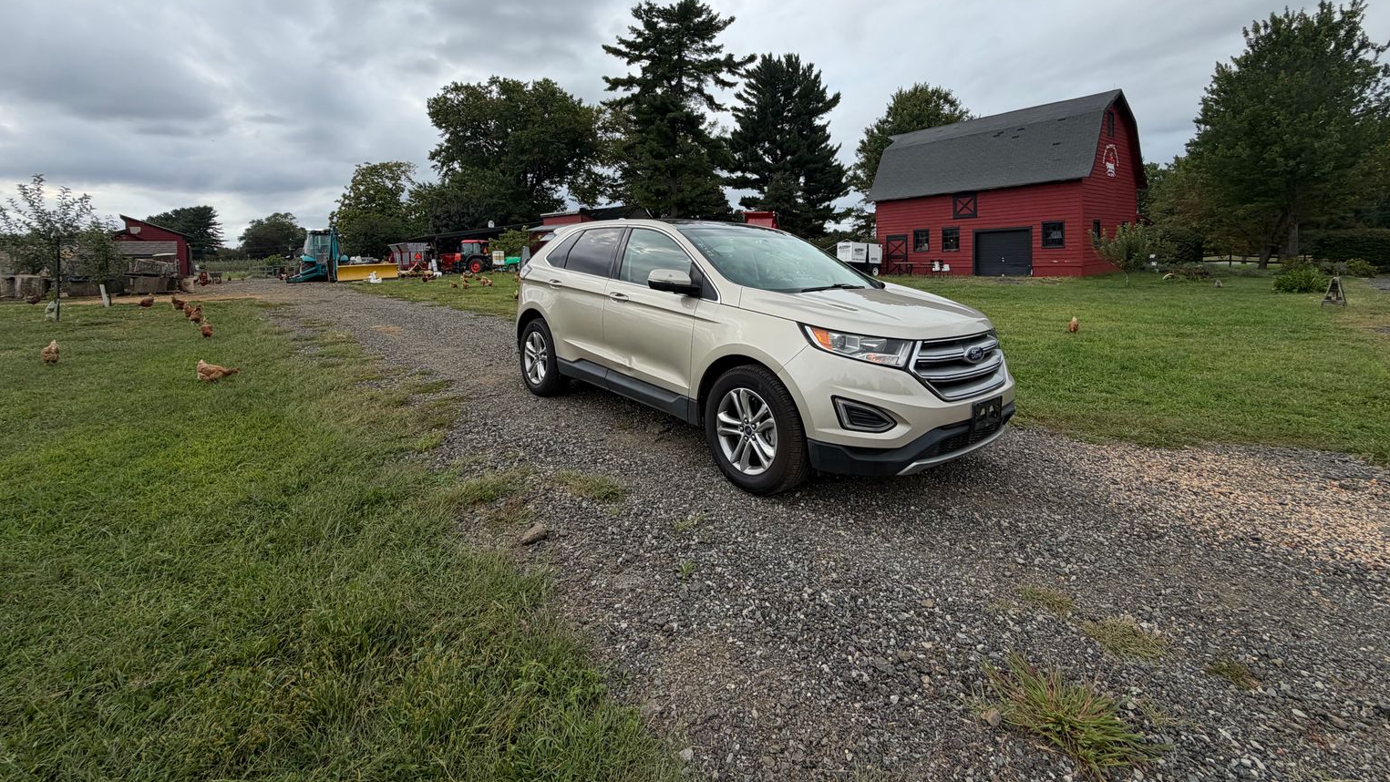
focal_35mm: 16
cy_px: 280
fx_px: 590
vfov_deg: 65.8
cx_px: 698
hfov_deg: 99.4
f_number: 2.2
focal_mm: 2.22
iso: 40
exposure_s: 1/770
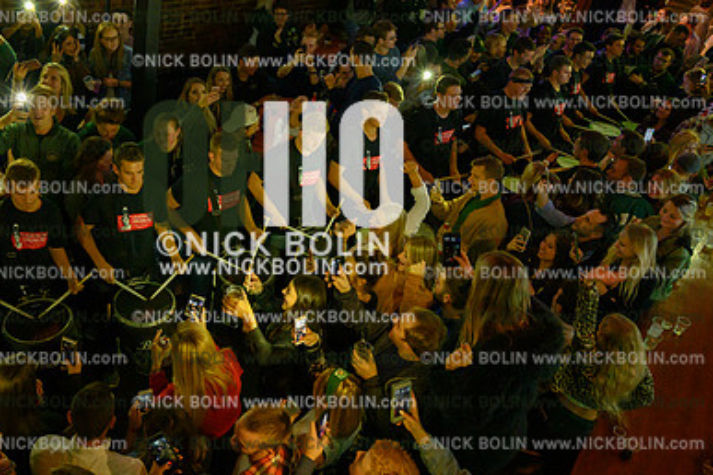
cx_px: 273
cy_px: 189
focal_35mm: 36
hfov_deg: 52.6
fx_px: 713
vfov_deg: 36.7
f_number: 4
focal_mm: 24
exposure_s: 1/80
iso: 12800
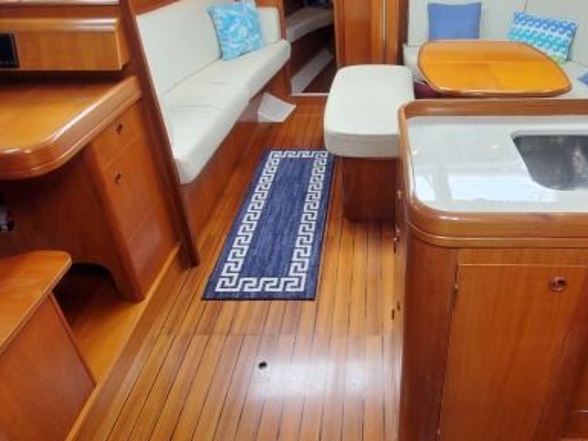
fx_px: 459
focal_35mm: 27
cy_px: 189
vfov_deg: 51.2
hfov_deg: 64.3
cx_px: 370
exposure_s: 1/59
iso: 160
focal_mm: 1.8
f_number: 2.2
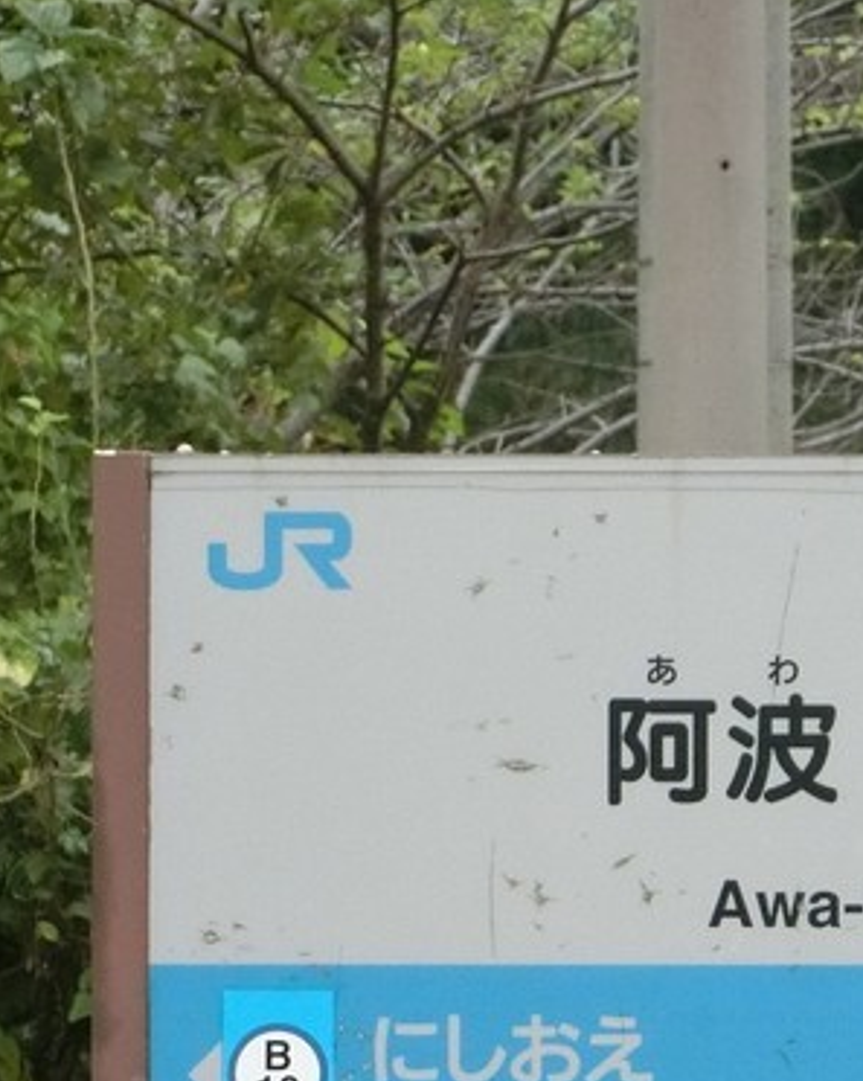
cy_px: 817
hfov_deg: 4.4
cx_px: 944
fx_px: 11220
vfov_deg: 5.5
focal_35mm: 351
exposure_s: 1/160
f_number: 5
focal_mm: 35.6
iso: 1000
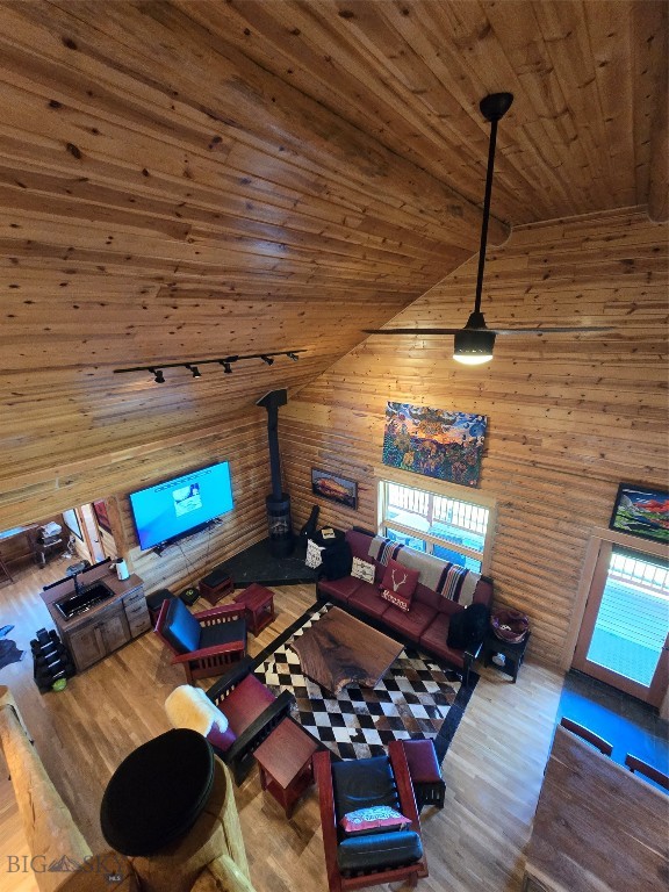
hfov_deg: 89.9
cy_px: 446
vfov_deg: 106.2
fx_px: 335
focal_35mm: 13
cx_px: 334
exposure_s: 1/60
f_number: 2.2
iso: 640
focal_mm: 2.2
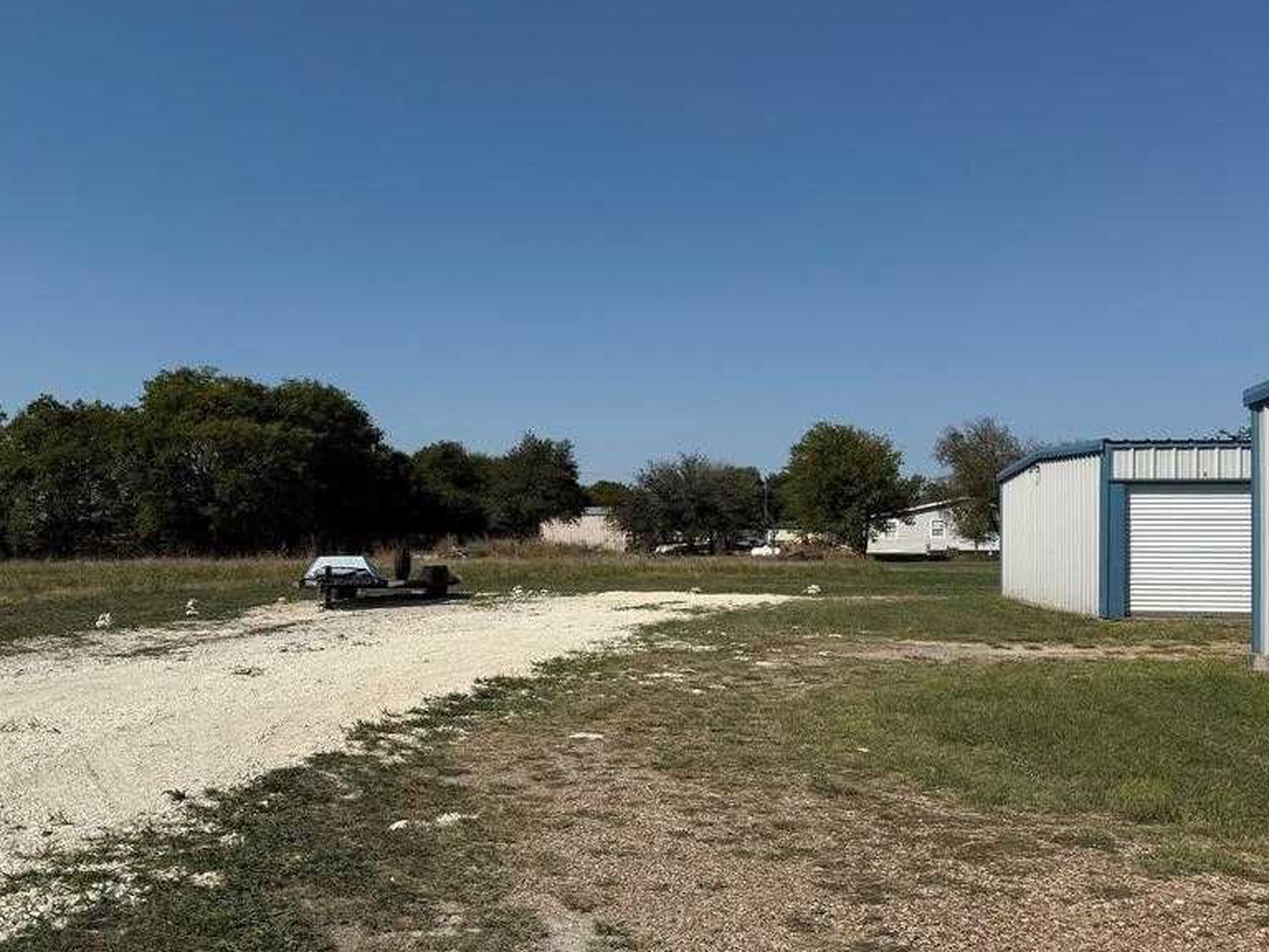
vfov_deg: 44.1
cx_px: 552
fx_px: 1173
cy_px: 532
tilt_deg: +1.6
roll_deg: -0.8
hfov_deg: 56.6
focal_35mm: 32
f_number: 1.78
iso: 80
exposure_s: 1/9091
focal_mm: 6.76
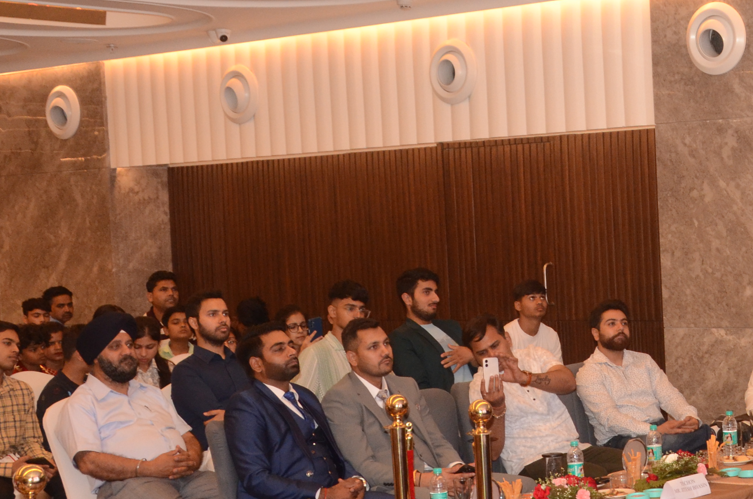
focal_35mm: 77
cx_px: 875
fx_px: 1612
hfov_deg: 24.2
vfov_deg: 17.6
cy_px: 234
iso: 1000
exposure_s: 1/125
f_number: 6.3
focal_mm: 21
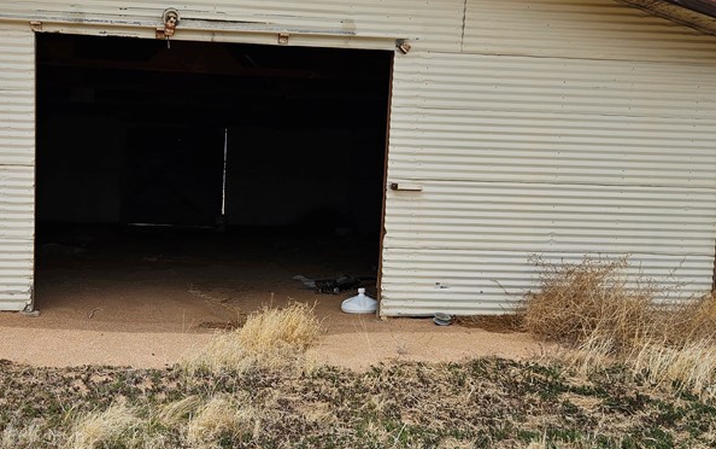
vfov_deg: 30.5
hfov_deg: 46.2
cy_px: 272
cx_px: 223
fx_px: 820
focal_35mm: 42
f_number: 1.8
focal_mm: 5.4
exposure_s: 1/2240
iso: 25
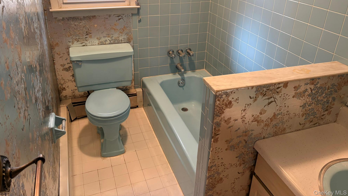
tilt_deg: -24.2
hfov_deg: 66.1
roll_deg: -1.3
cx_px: 171
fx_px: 268
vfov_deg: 39.6
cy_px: 63
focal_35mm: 29
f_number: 1.6
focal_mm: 5.96
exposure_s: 1/60
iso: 200
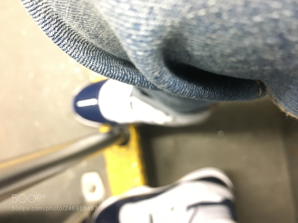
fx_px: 250
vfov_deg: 48.2
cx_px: 149
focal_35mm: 29
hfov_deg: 61.7
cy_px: 112
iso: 500
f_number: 2.2
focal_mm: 4.15
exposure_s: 1/17
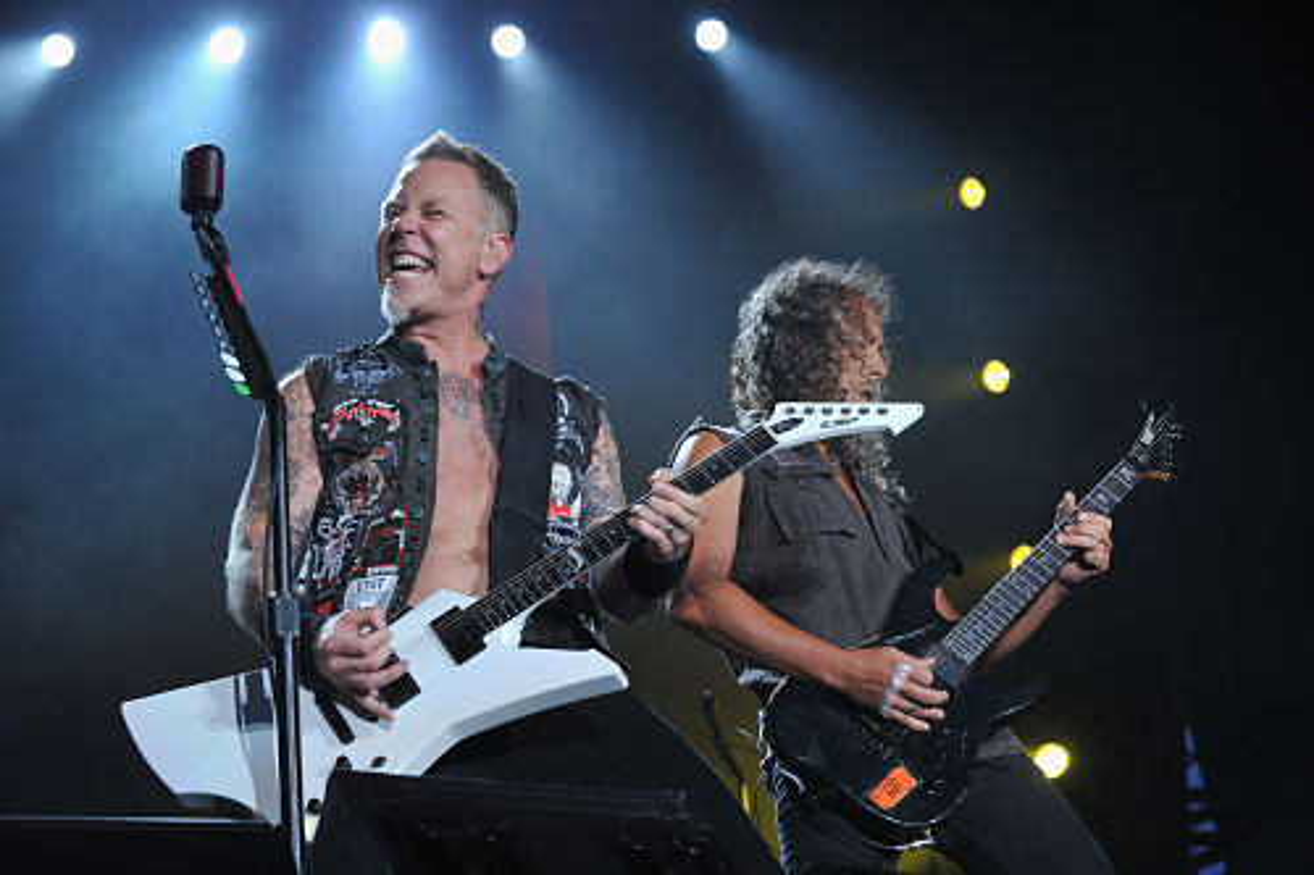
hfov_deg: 24.8
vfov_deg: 16.6
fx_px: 2992
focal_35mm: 82
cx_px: 657
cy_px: 438
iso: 1000
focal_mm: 82
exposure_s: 1/250
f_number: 6.3
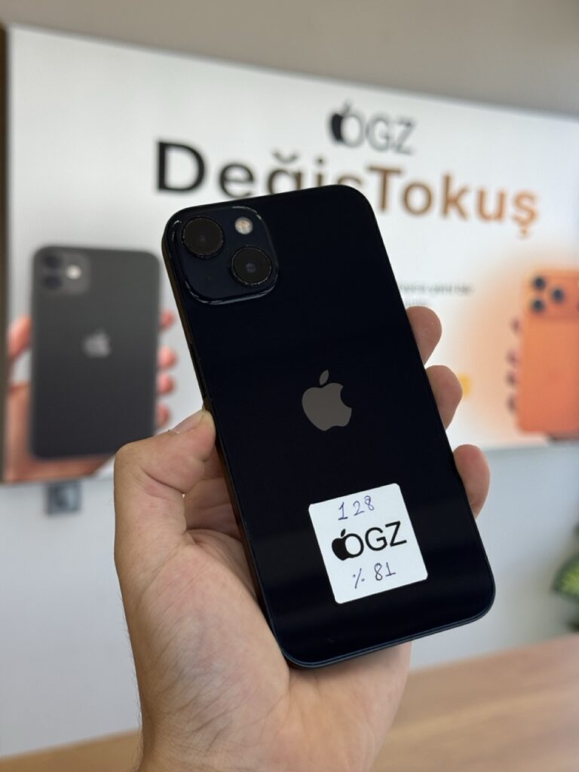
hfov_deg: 30.3
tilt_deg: -5.6
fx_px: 1070
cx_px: 290
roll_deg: -2.4
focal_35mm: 48
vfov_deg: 39.7
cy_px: 386
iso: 64
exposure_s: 1/513
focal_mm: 6.76
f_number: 1.78
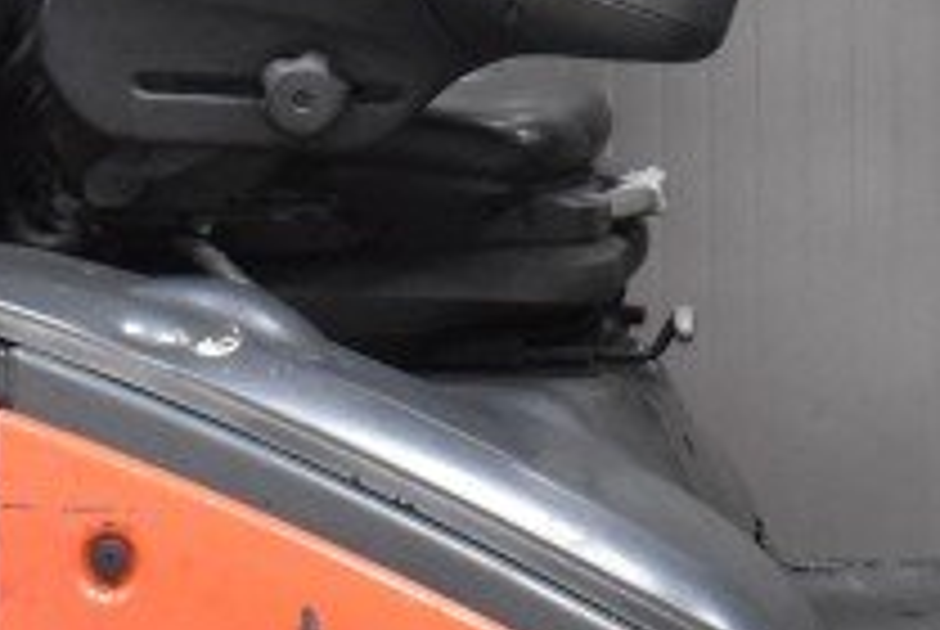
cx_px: 805
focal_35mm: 172
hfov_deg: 11.9
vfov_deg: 7.9
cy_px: -135
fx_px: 4497
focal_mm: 20
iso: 1600
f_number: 5
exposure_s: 1/25
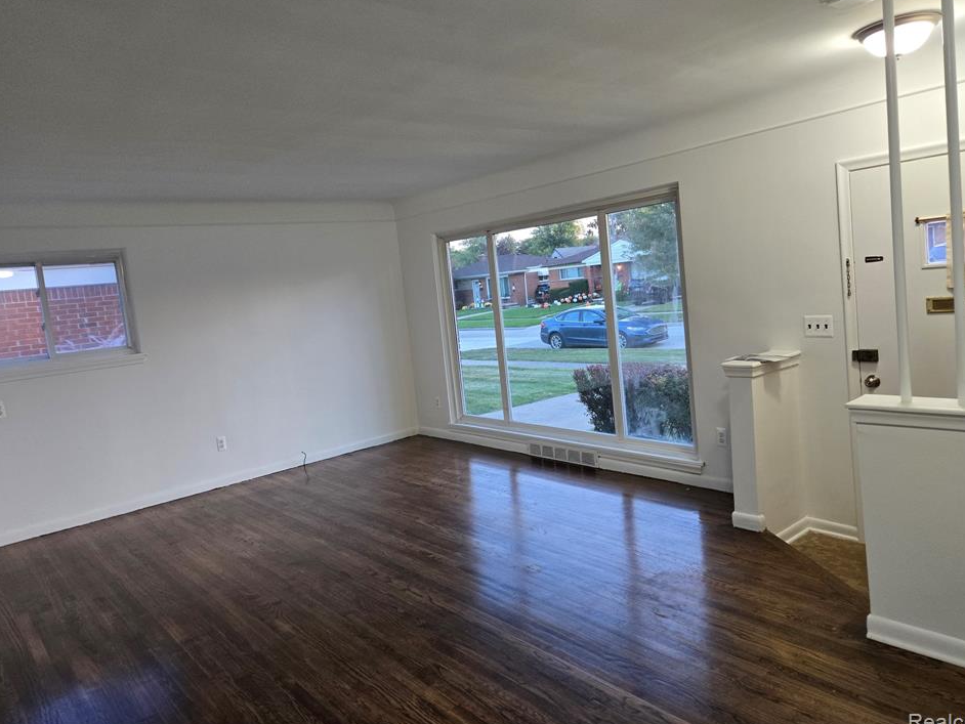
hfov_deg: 69.4
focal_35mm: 25
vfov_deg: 54.9
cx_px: 488
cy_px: 345
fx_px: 697
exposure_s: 1/120
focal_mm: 5.4
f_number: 1.8
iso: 250
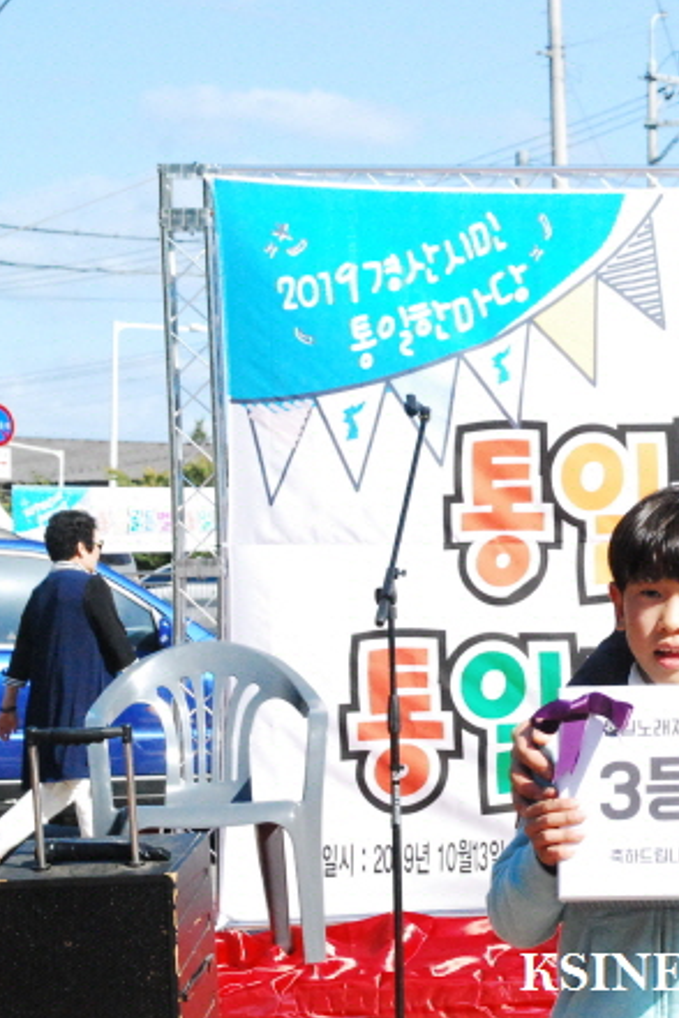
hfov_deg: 10.9
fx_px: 3508
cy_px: 511
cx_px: 751
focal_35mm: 124
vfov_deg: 16.5
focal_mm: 52
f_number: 11
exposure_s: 1/2000
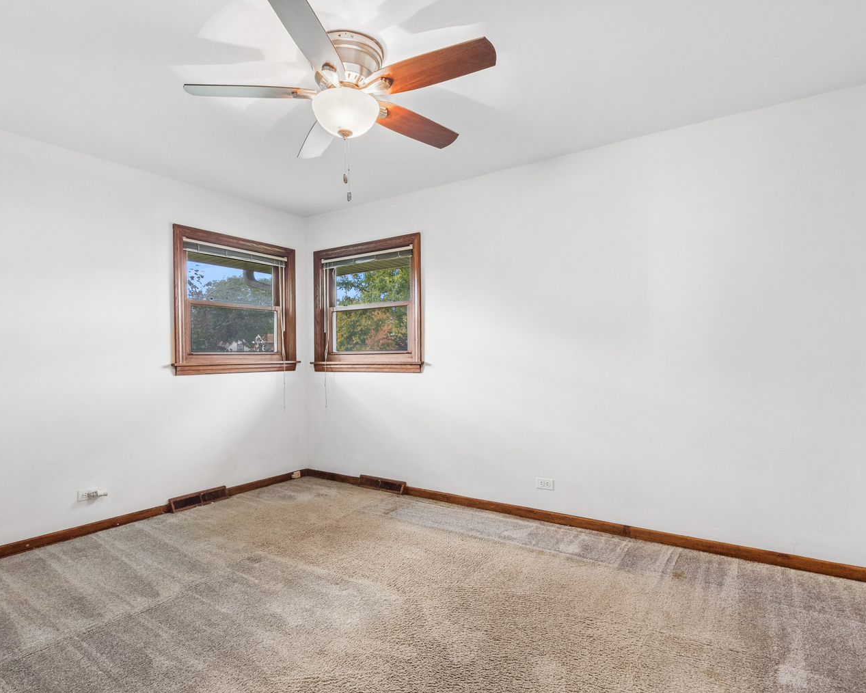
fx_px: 461
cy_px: 353
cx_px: 398
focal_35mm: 18
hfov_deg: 86.2
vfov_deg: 73.8
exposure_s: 1/15
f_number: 8
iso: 400
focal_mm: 10
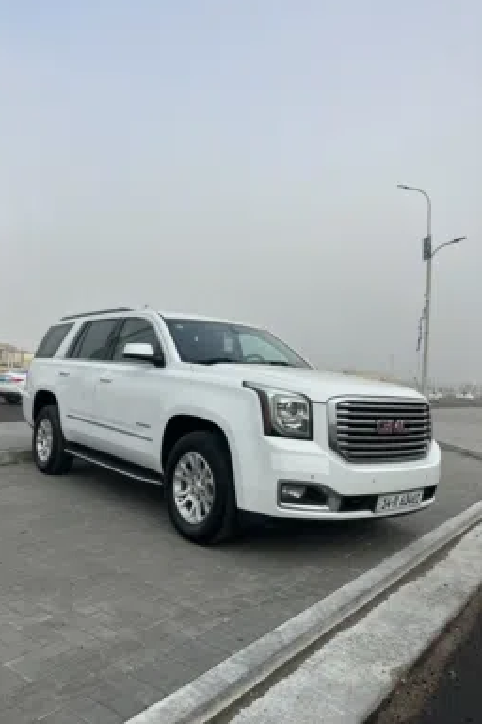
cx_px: 201
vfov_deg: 69.4
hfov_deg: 49.3
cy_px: 362
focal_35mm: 26
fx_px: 522
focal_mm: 6.86
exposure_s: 1/3058
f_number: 1.78
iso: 80
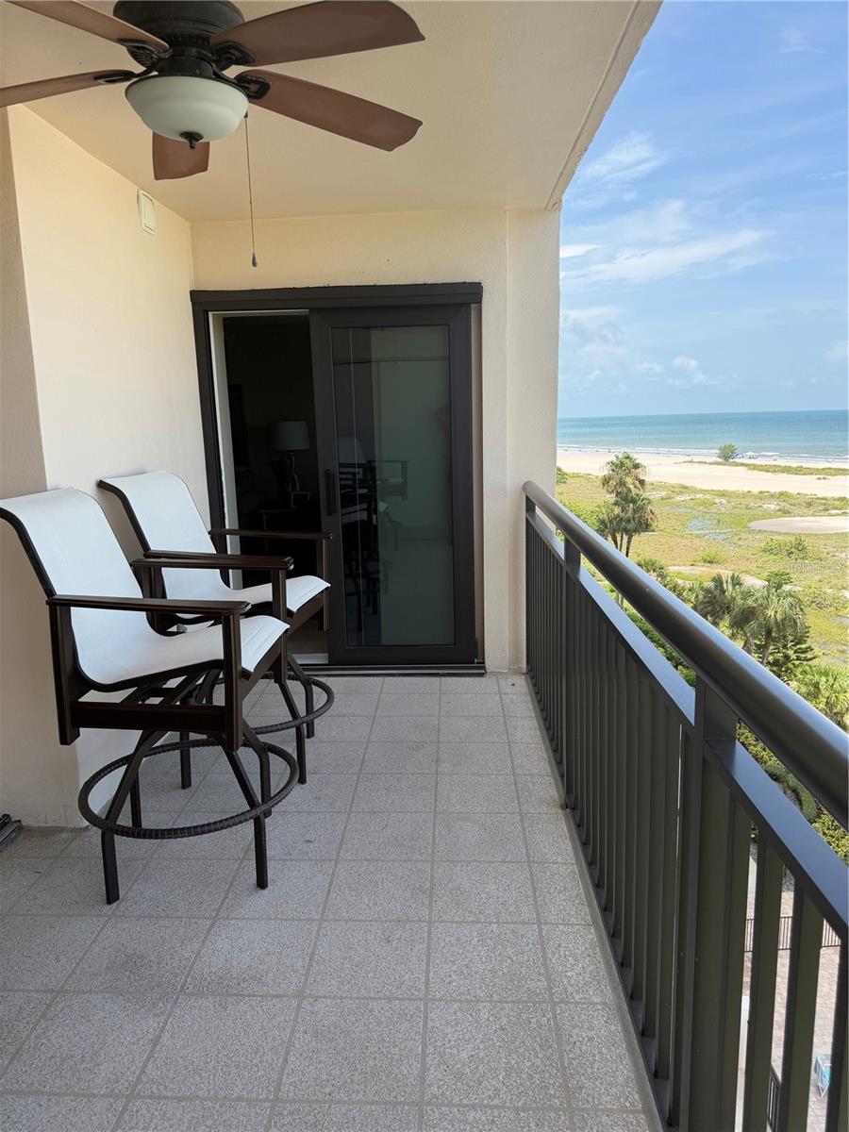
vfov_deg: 71.6
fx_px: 785
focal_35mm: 24
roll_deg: +1.5
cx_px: 424
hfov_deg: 56.8
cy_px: 566
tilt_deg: -10.5
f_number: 1.78
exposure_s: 1/2299
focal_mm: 6.76
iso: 100
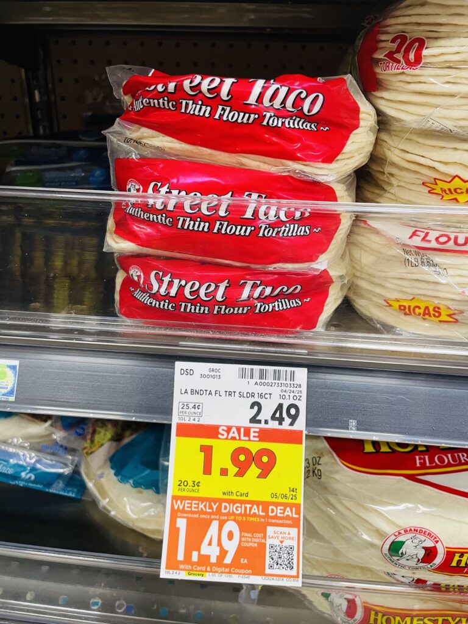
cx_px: 234
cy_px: 312
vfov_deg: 67.3
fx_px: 469
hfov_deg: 53.1
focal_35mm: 26
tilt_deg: -24.6
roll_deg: -2.0
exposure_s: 1/60
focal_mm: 4.2
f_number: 1.6
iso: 200
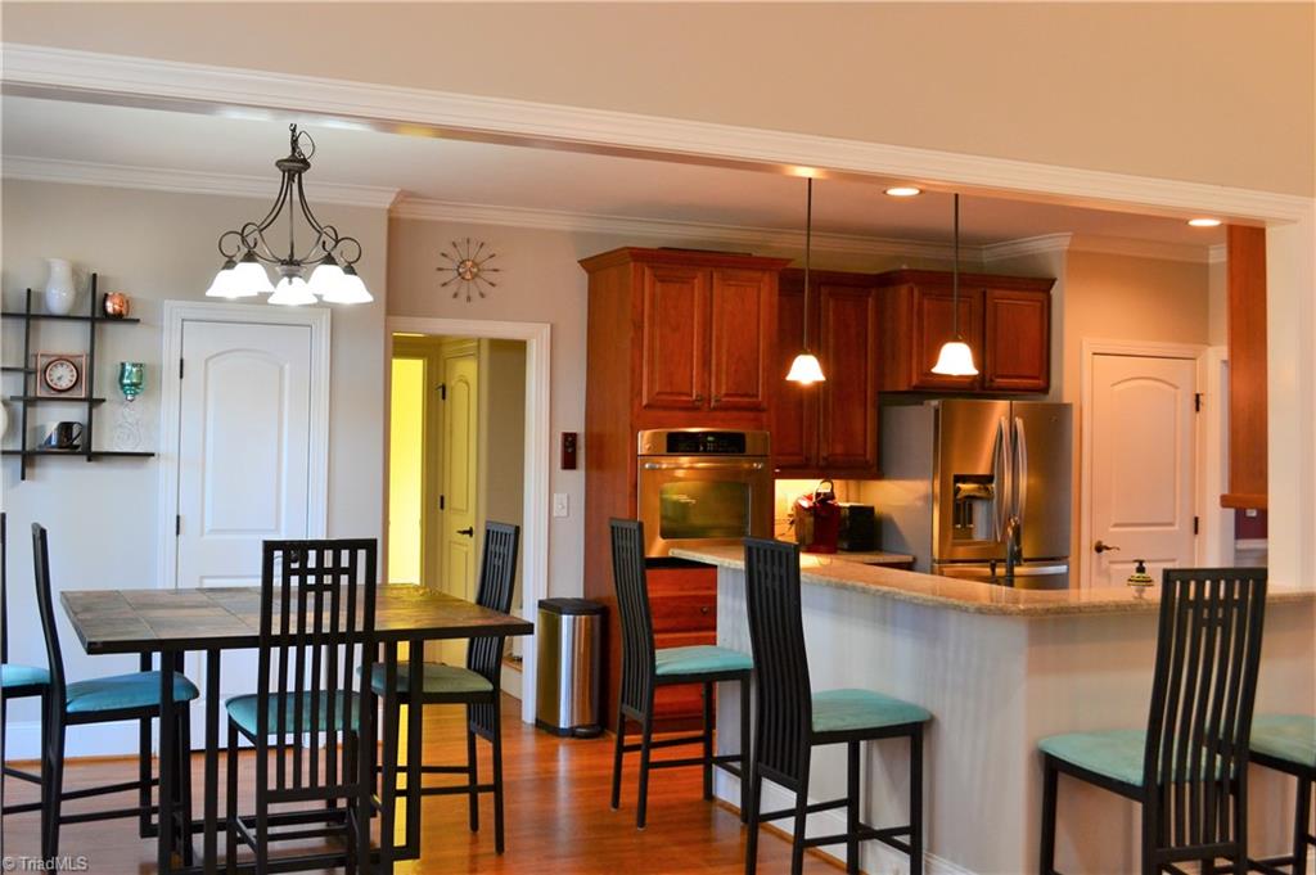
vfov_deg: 36.8
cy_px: 438
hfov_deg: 53.2
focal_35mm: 36
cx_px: 658
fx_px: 1315
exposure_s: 1/20
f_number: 6.3
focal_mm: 24
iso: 400
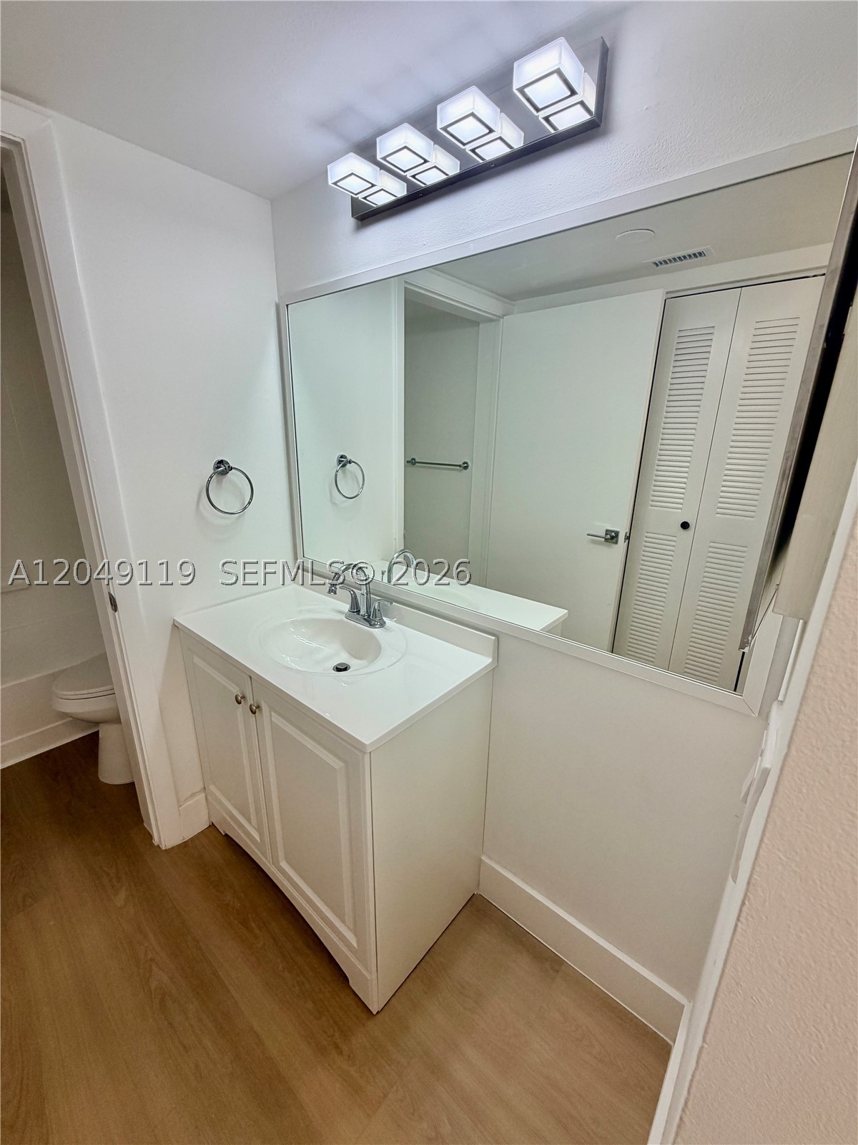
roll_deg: -0.5
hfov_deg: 85.7
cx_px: 429
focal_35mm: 14
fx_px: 463
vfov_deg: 102.1
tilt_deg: -16.8
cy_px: 572
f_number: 2.2
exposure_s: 1/129
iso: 50
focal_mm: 2.22
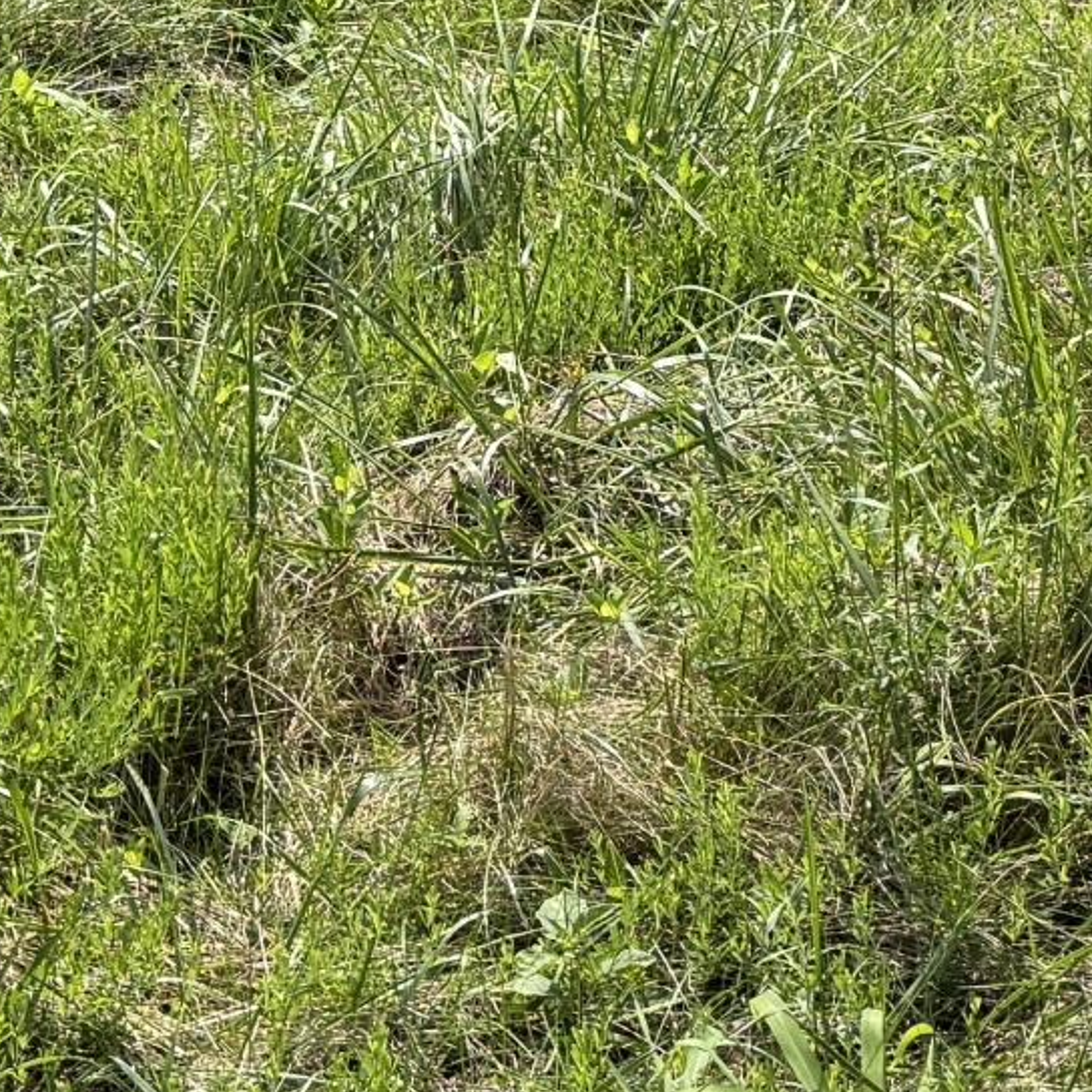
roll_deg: +0.3
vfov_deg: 14.0
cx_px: 893
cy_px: -518
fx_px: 4176
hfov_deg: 14.8
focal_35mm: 117
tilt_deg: -10.2
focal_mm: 6.76
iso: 100
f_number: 1.78
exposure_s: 1/3145
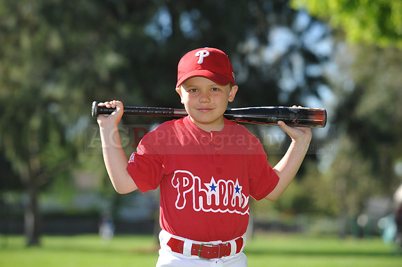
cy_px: 134
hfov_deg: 13.3
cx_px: 201
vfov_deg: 8.8
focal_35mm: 155
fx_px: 1730
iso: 200
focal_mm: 155
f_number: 5.6
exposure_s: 1/400
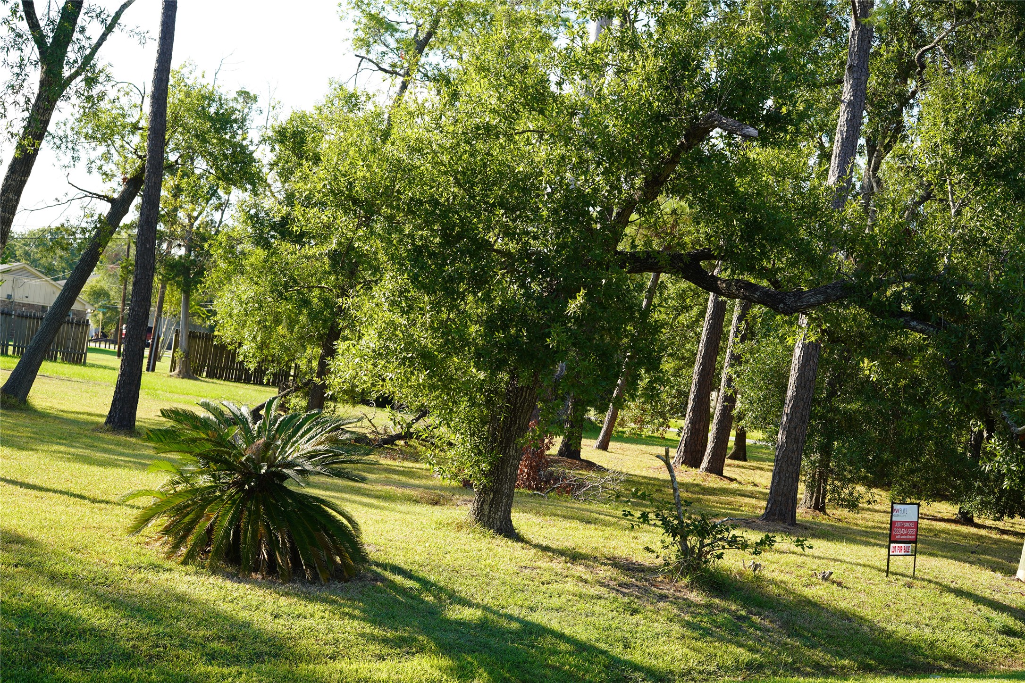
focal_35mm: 50
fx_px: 1423
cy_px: 342
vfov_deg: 27.0
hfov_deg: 39.6
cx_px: 512
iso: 100
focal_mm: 50
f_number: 6.3
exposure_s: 1/100
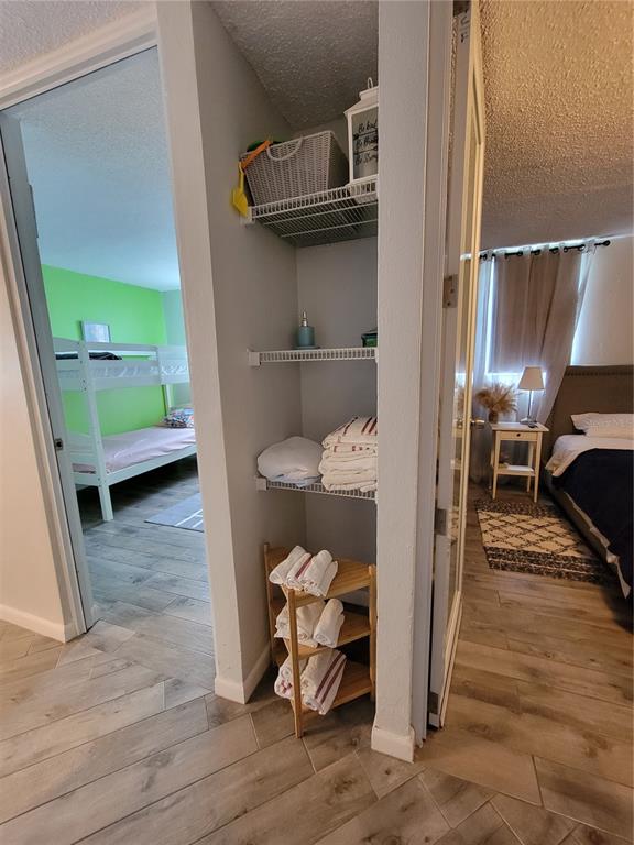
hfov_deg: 89.9
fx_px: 317
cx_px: 317
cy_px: 422
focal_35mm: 13
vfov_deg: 106.2
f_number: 2.2
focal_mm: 2.2
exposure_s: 1/30
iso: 500
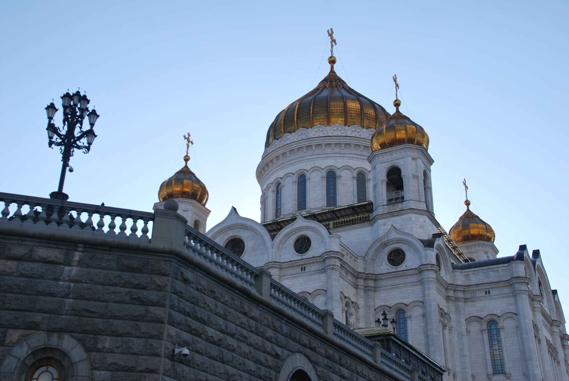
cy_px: 190
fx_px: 712
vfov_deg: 29.9
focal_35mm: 45
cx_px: 284
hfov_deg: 43.6
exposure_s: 1/250
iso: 100
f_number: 8
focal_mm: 30
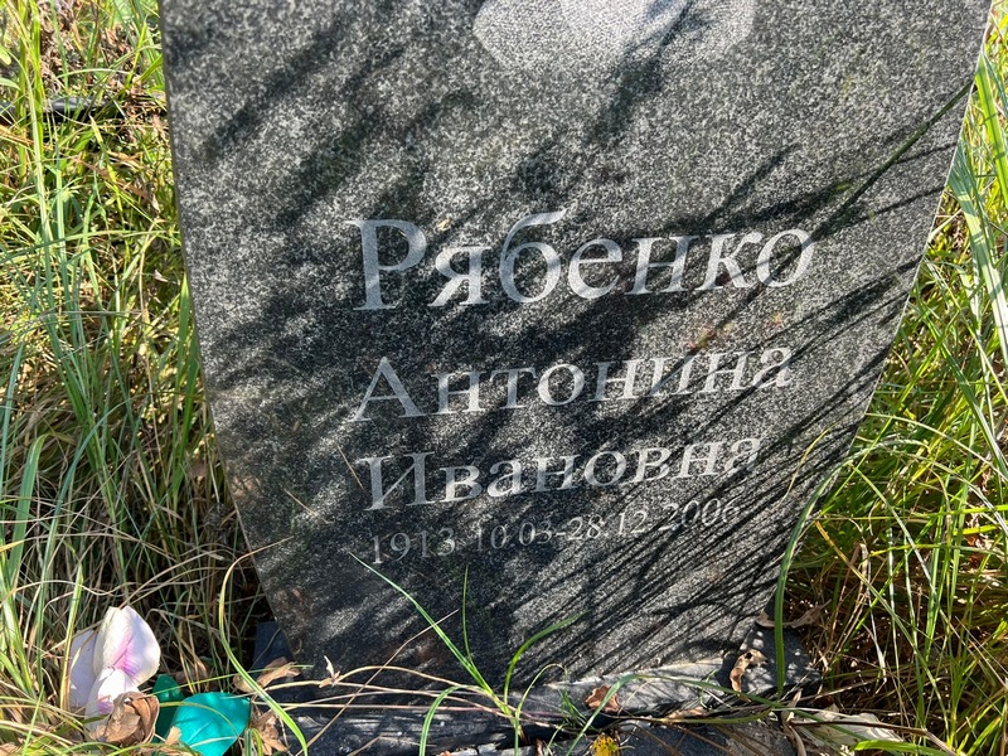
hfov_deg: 67.3
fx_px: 757
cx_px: 504
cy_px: 378
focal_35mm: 26
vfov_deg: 53.1
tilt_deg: -29.5
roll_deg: +1.0
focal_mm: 5.7
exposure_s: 1/305
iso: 50
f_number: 1.5
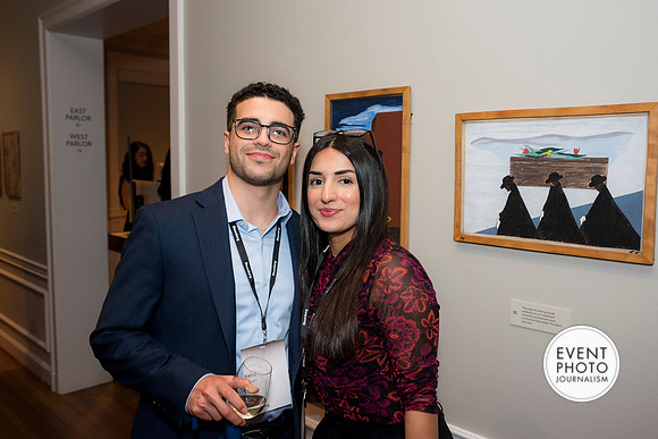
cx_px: 334
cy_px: 211
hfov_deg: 58.3
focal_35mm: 32
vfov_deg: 40.8
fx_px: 590
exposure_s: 1/125
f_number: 5
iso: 800
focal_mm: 31
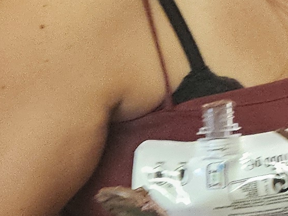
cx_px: 484
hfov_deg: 10.9
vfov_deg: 8.1
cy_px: -261
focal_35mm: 172
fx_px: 1432
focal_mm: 5
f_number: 1.8
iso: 400
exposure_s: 1/100
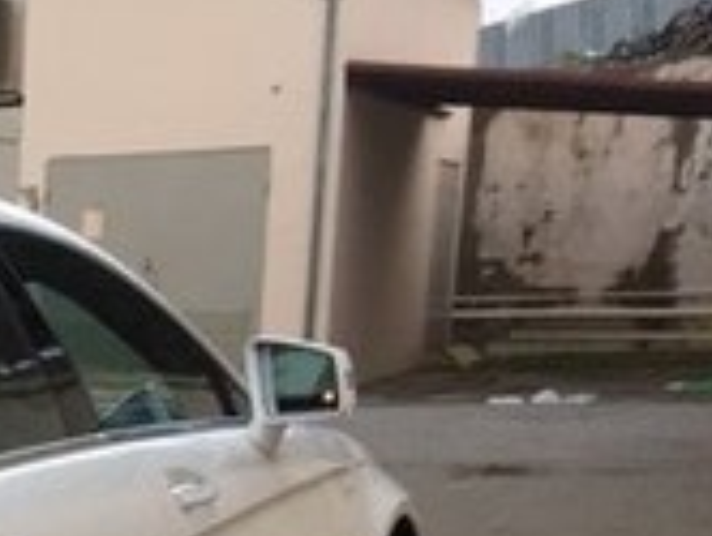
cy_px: 838
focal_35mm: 115
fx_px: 2369
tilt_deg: -13.6
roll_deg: -0.7
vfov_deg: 12.2
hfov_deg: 14.4
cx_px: -682
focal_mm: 4.15
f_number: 2.2
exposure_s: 1/50
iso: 40
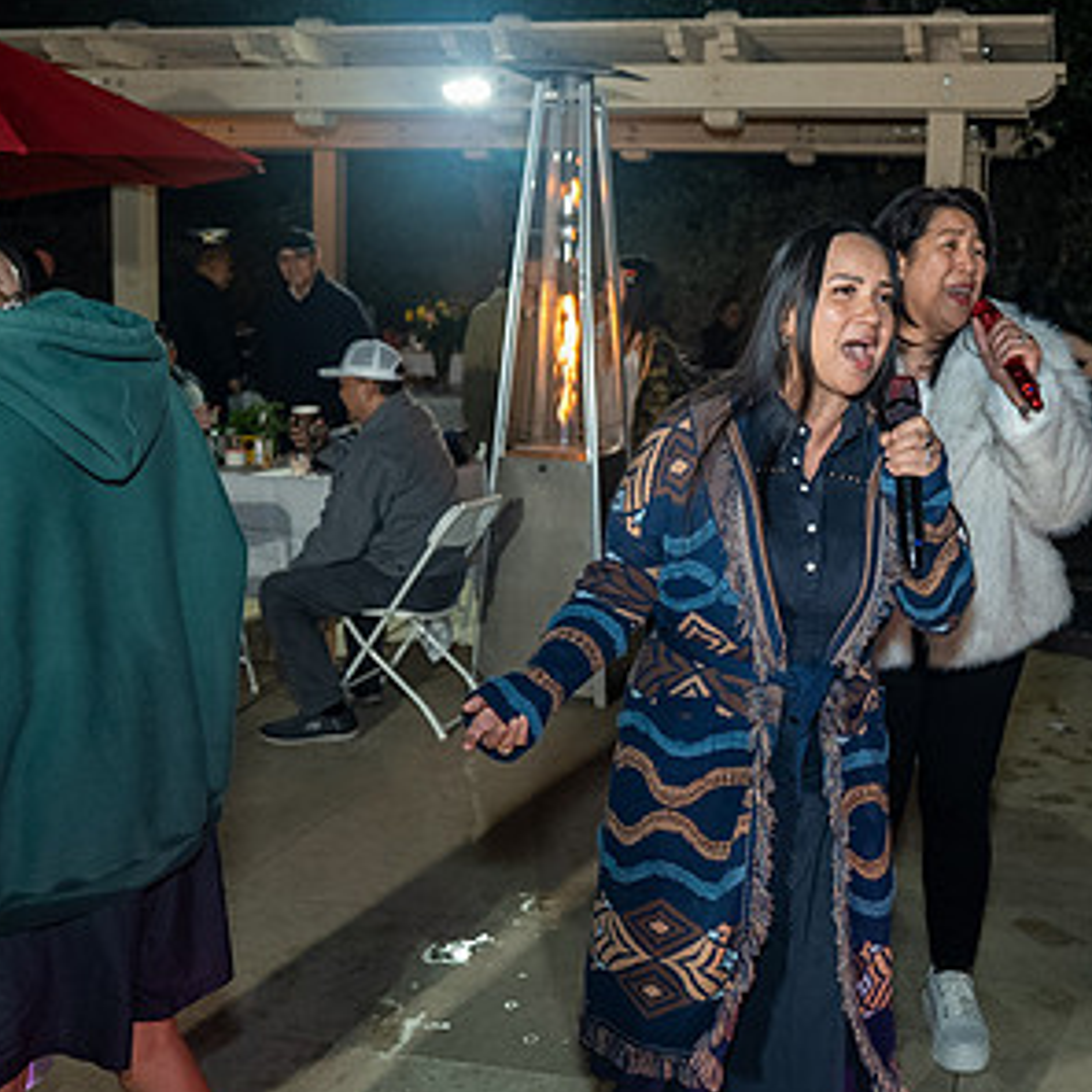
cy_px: 507
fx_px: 1428
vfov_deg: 41.8
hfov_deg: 41.0
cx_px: 775
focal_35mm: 40
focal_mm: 24
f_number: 2.8
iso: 1600
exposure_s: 1/160
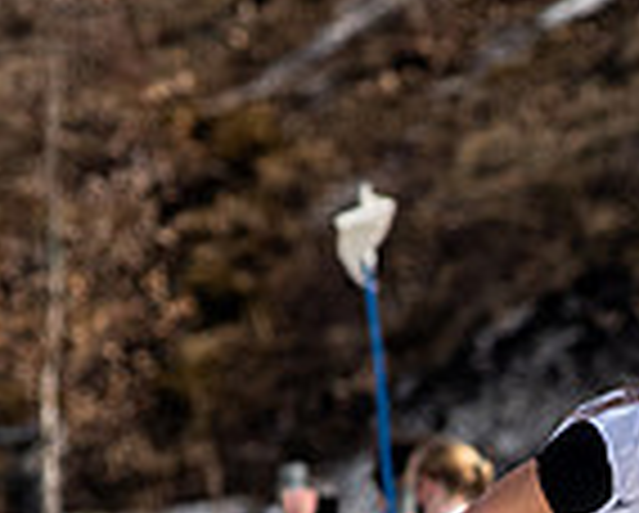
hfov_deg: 0.9
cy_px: 889
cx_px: 917
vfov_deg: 0.7
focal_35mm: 2156
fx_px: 40830
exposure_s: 1/2000
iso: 400
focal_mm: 300
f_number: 8
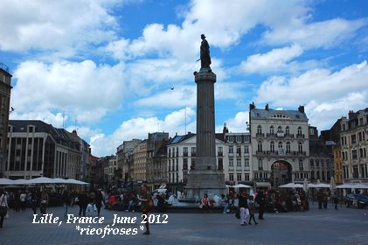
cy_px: 122
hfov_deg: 49.6
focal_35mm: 39
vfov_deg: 34.2
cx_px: 184
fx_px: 398
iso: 200
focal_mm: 26
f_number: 10
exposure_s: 1/400
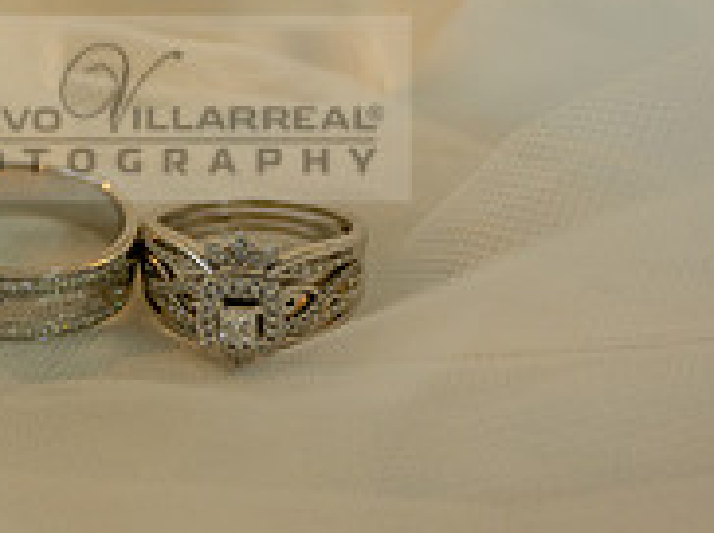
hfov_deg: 22.3
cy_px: 108
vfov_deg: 17.0
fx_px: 1772
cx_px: 78
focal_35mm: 86
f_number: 4
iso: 400
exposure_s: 1/80
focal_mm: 28
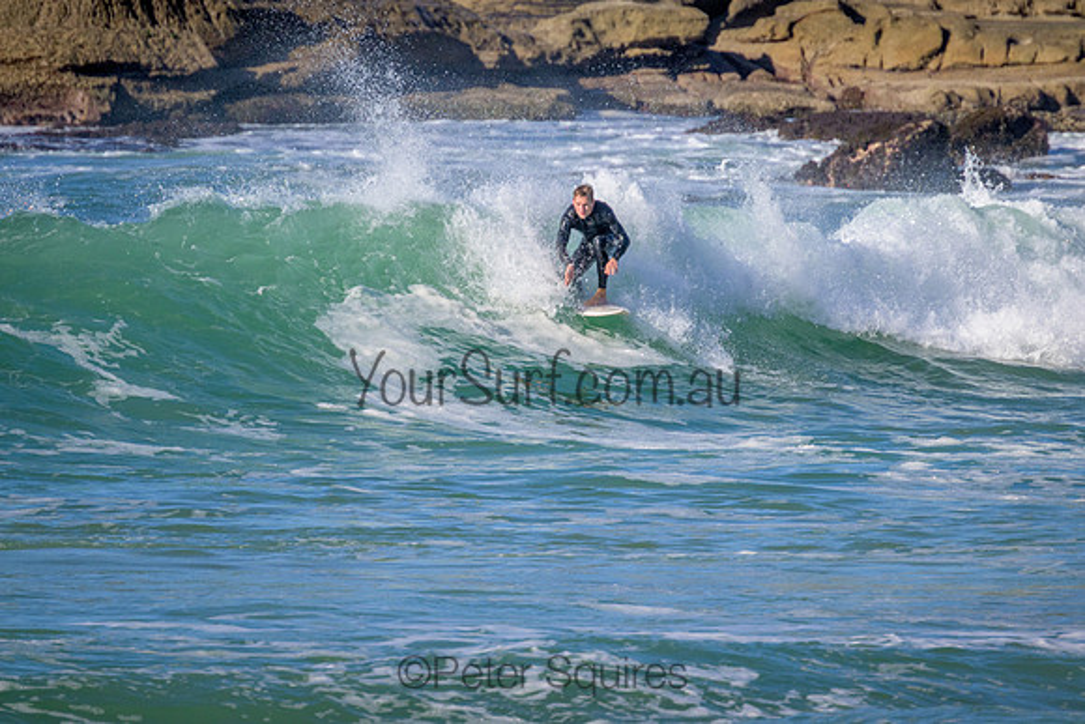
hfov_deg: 2.6
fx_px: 24116
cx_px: 542
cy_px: 362
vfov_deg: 1.7
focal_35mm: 800
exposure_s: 1/2000
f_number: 11
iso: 1250
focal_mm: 800
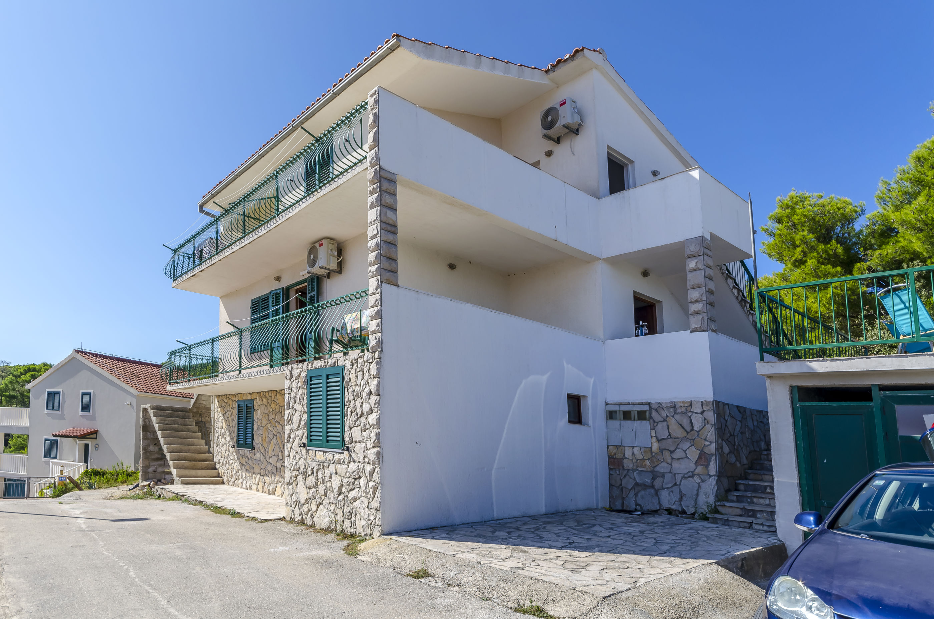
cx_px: 467
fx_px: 544
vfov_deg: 59.3
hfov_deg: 81.3
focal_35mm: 21
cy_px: 310
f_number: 10
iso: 100
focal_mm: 14
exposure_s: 1/320
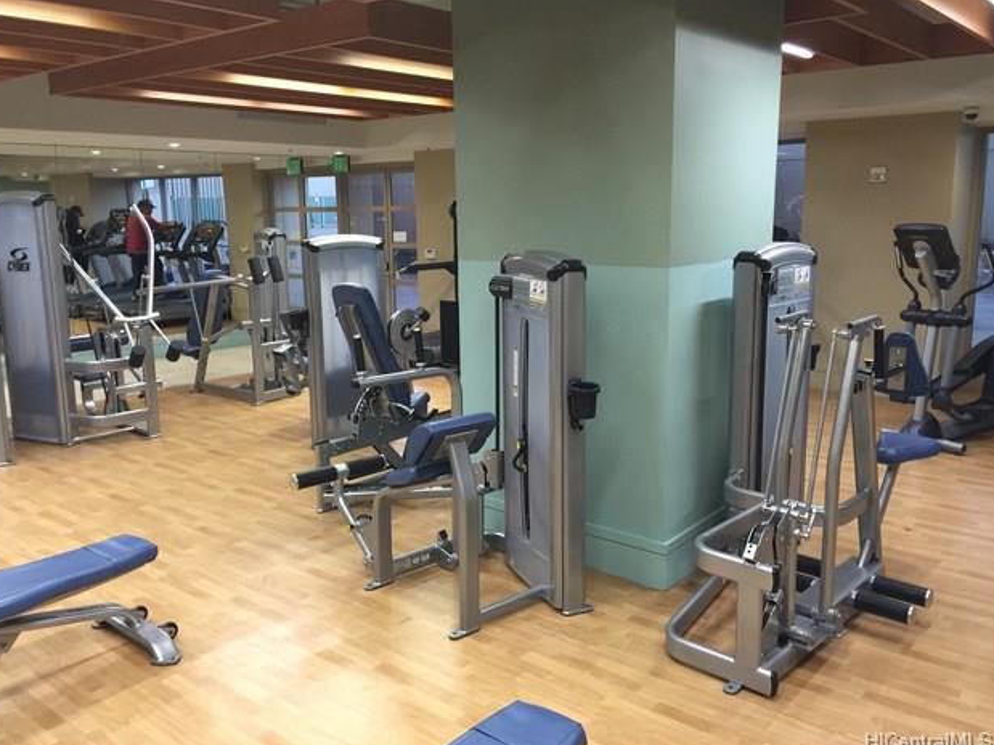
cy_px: 371
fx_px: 861
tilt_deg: -10.4
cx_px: 491
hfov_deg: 60.0
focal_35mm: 30
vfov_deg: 46.8
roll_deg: -1.1
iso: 80
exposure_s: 1/15
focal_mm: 4.15
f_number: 2.2
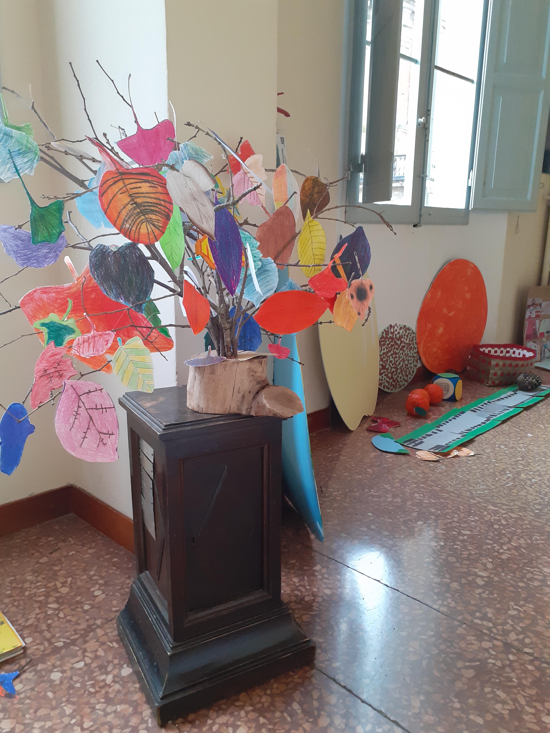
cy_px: 366
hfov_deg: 51.4
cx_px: 275
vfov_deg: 65.3
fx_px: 572
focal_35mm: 27
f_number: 1.9
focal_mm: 3.6
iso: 200
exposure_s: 1/50
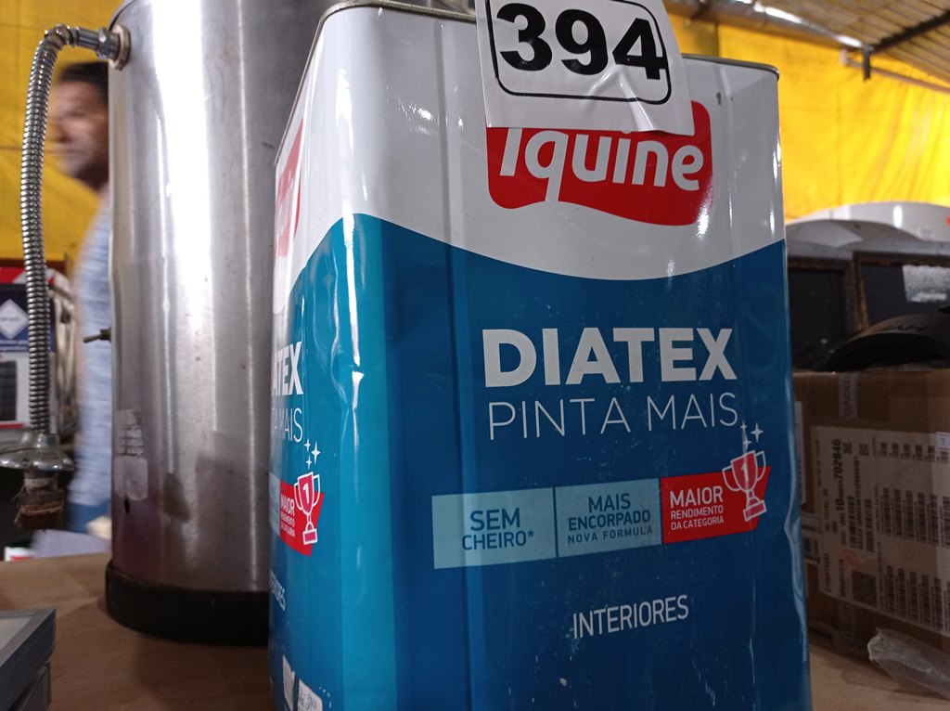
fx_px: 768
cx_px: 475
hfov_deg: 63.5
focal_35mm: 28
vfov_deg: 49.7
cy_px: 356
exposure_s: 1/30
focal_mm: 4.7
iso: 304
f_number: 1.79
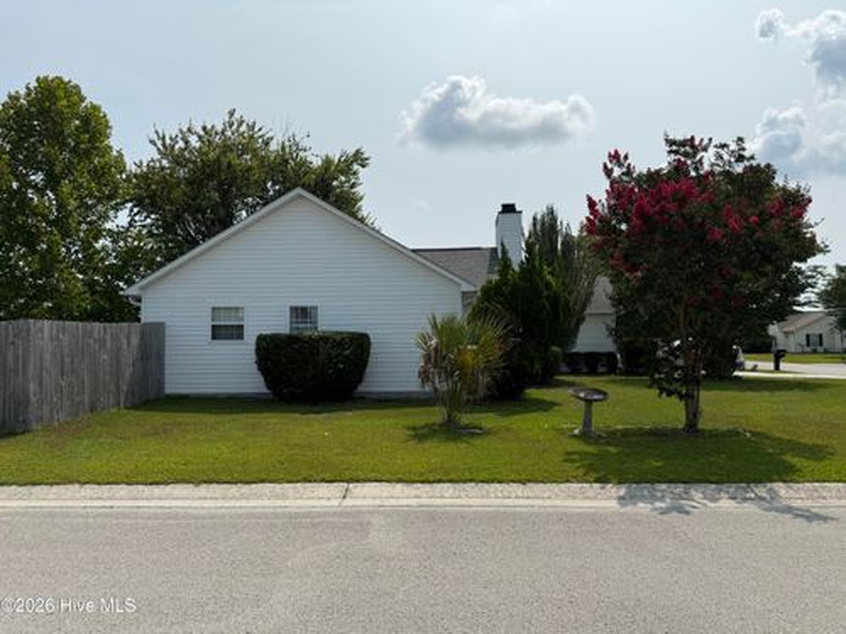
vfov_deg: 56.8
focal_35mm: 24
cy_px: 317
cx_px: 423
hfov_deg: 71.6
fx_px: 587
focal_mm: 6.76
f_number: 1.78
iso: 80
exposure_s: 1/9091
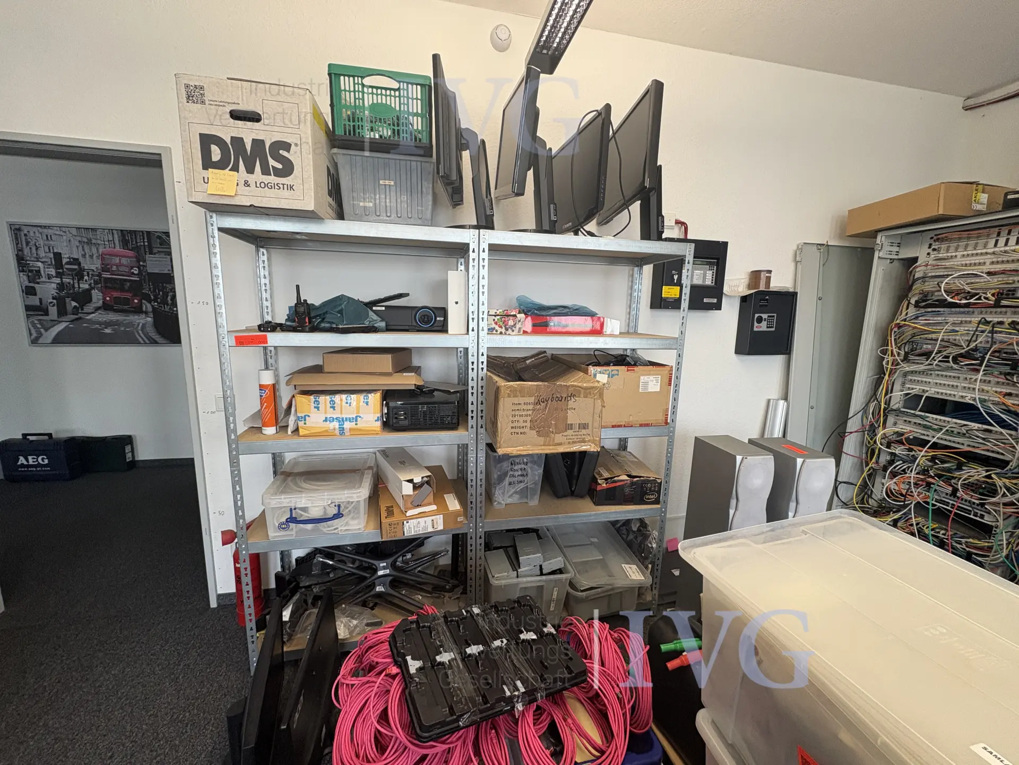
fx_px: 412
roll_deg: -1.0
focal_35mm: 14
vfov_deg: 85.7
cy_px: 382
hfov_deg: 102.1
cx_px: 510
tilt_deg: -9.4
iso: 125
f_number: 2.2
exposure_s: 1/100
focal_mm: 2.22
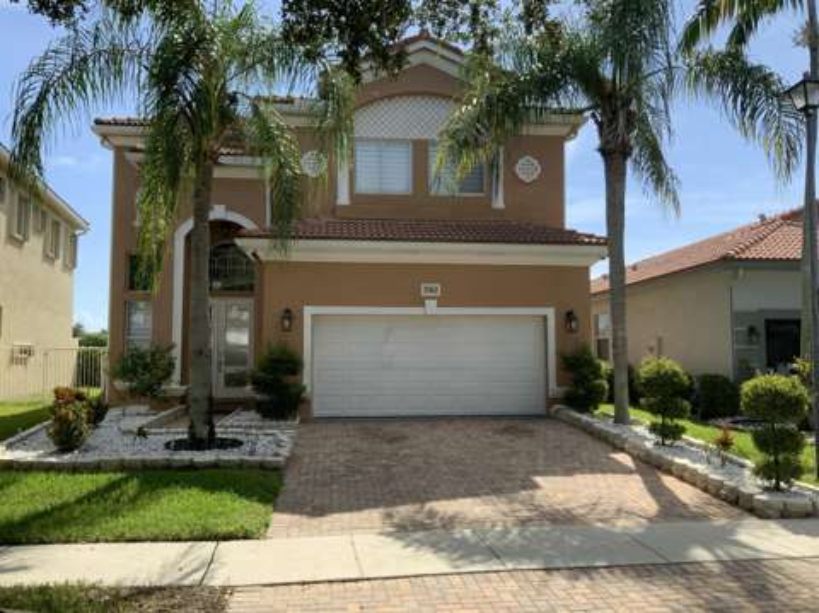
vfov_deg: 48.2
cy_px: 306
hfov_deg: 61.7
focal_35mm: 29
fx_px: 685
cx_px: 410
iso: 16
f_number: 1.8
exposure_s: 1/1377
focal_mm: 3
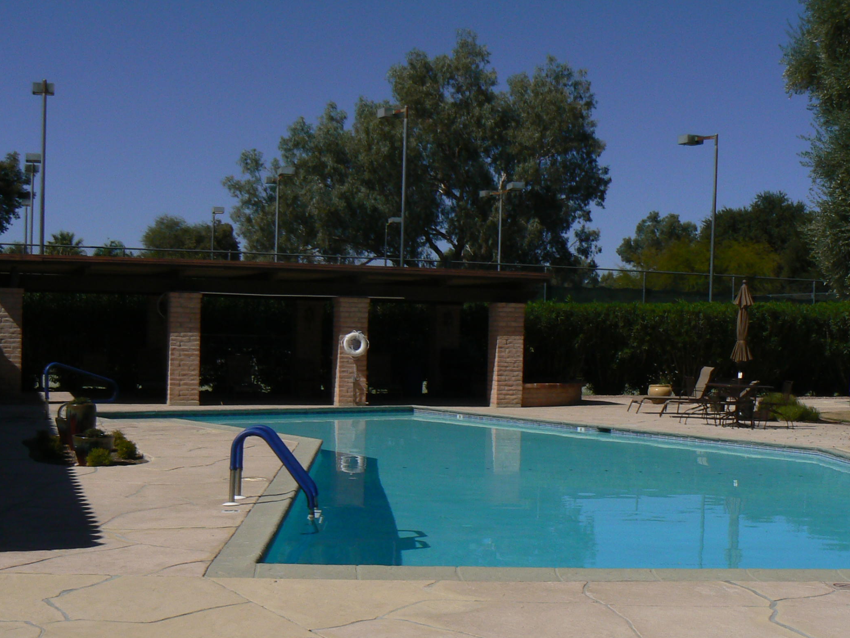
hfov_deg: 36.8
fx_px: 1277
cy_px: 428
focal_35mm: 52
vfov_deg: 27.9
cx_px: 455
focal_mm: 6
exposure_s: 1/800
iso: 80
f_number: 8
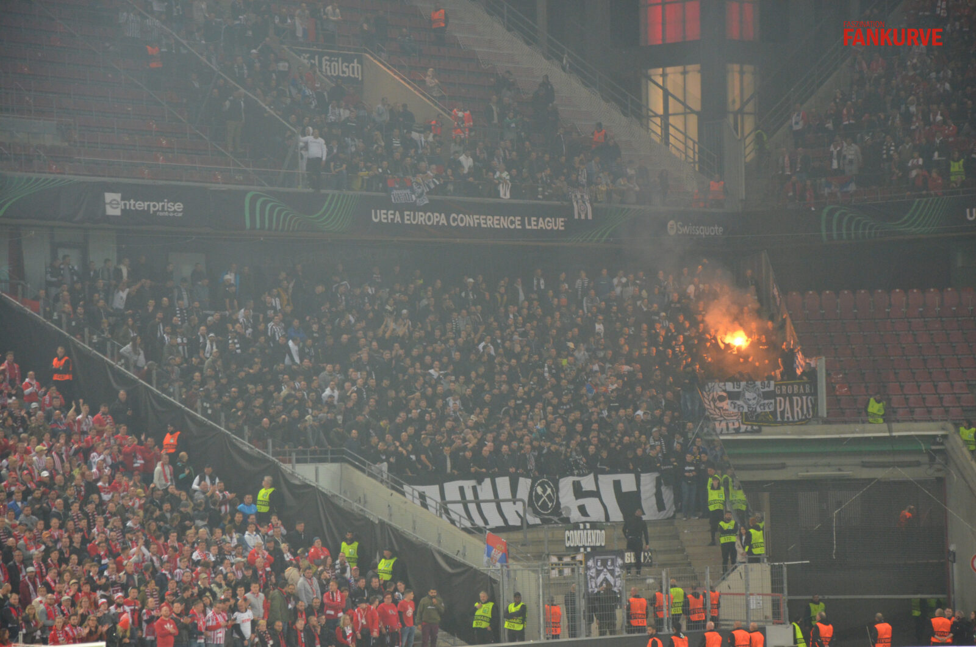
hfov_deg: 13.1
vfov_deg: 8.7
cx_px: 488
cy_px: 324
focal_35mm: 158
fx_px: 4261
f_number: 5.6
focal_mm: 105
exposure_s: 1/125
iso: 1600
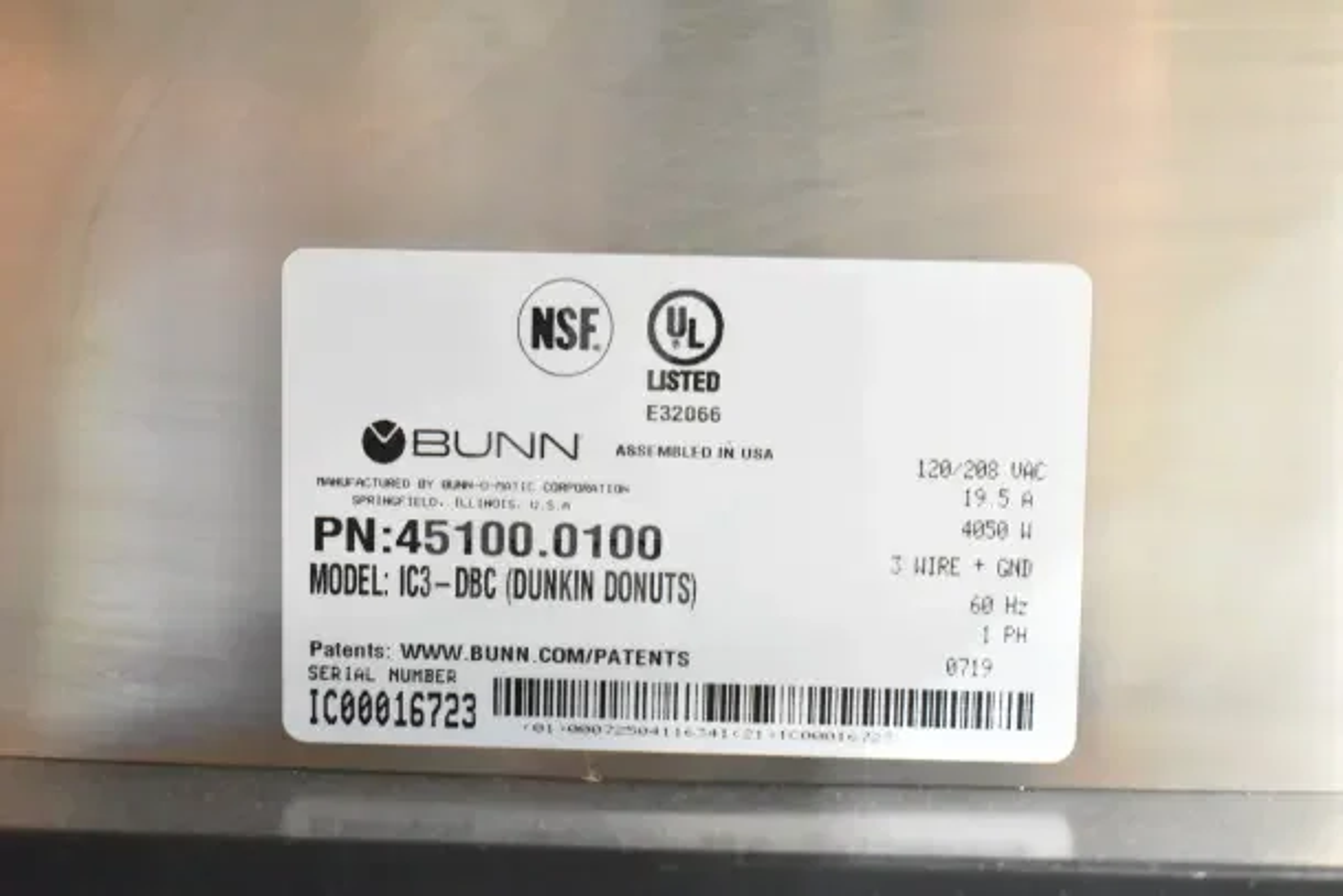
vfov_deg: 21.6
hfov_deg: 31.9
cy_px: 448
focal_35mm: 63
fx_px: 2351
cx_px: 672
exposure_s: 1/60
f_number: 5
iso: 12800
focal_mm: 42
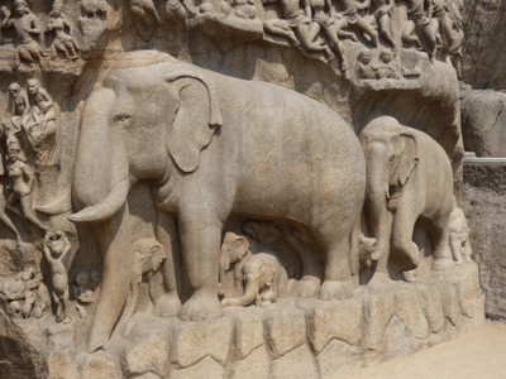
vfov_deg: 25.2
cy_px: 190
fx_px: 848
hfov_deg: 33.2
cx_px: 253
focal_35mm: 58
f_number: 4.1
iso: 80
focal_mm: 10.4
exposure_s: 1/640
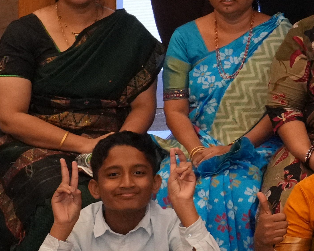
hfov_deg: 7.8
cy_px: -102
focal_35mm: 208
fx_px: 1933
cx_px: 1003
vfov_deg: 7.3
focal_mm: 33
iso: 3200
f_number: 8
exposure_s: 1/60
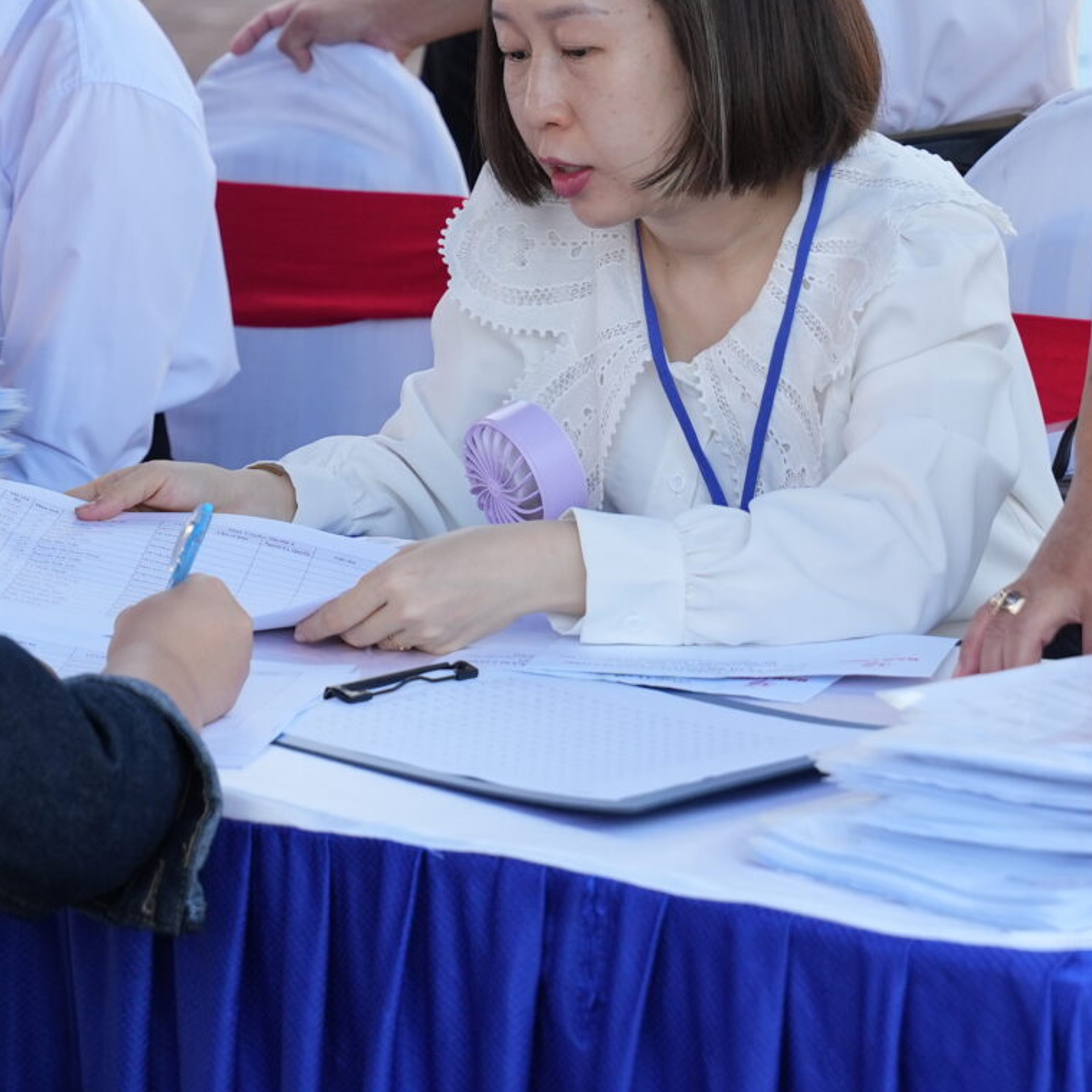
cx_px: 363
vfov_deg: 11.2
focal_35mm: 154
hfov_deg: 11.3
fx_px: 5497
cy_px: -9
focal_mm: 53.7
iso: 400
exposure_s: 1/640
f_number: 4
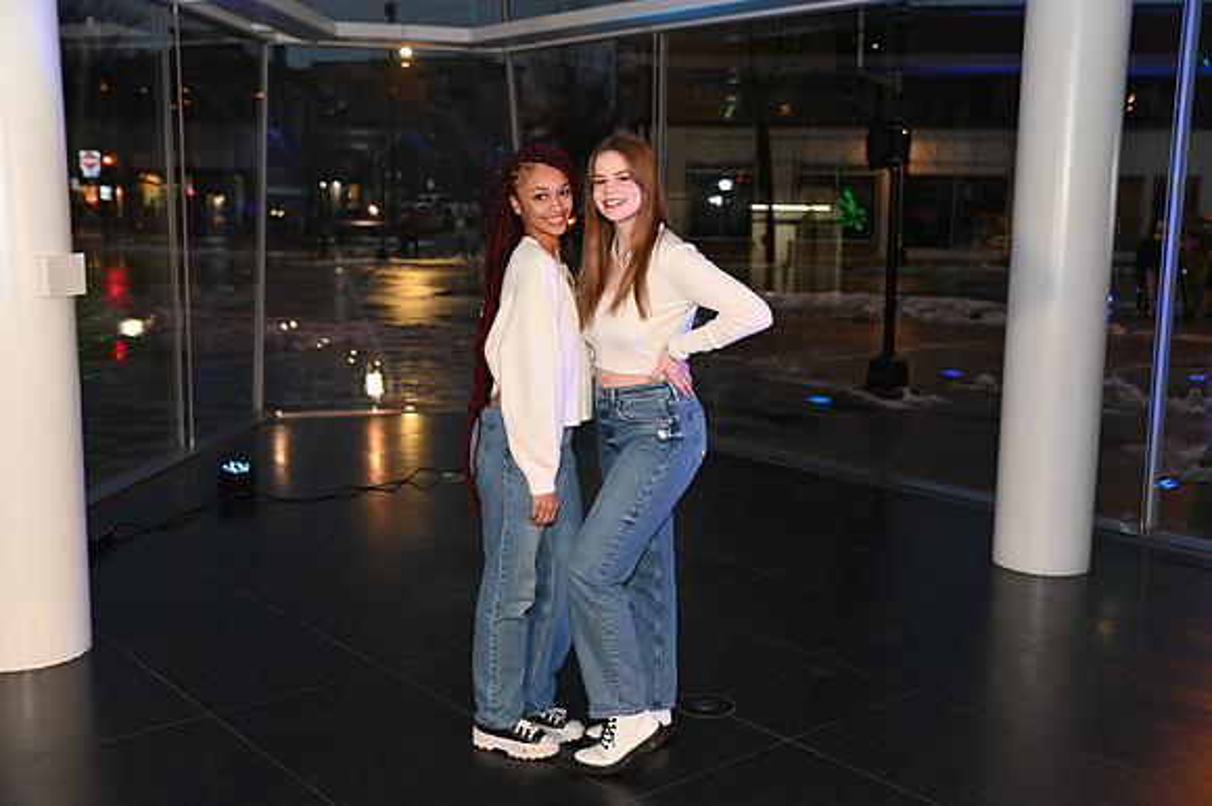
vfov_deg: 33.4
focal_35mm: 40
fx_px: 1346
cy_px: 403
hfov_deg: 48.5
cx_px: 606
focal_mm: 40
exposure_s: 1/60
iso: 800
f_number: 4
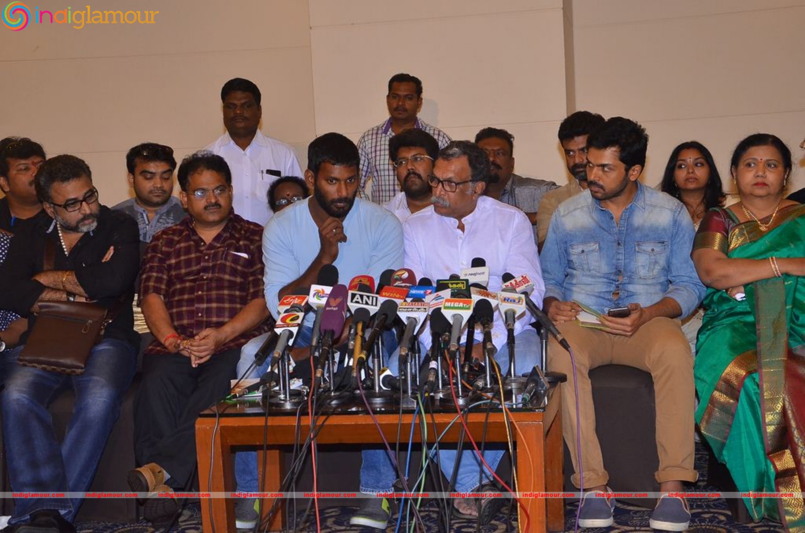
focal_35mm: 60
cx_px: 402
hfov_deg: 33.5
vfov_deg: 22.5
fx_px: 1339
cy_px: 266
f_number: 6.3
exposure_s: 1/125
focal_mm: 40
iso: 1100
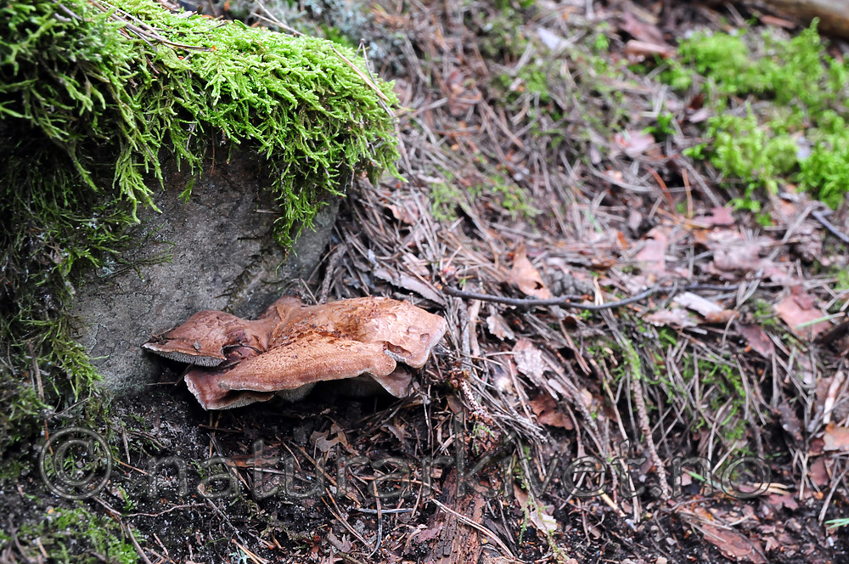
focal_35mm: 52
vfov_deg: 25.7
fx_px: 1237
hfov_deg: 37.9
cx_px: 424
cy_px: 282
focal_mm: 35
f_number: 8
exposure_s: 1/10
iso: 800
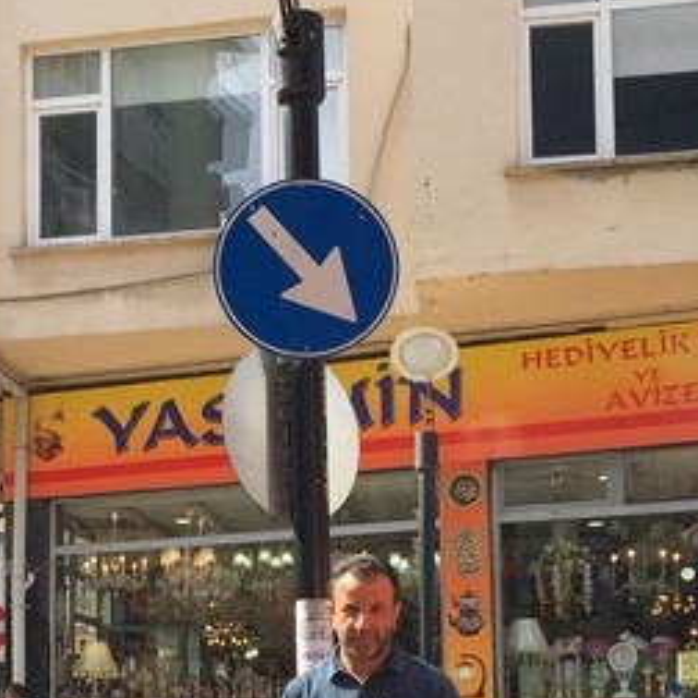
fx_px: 1551
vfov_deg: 24.4
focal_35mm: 68
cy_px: 676
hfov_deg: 25.3
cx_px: 280
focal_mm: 4.15
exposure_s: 1/488
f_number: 2.2
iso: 32
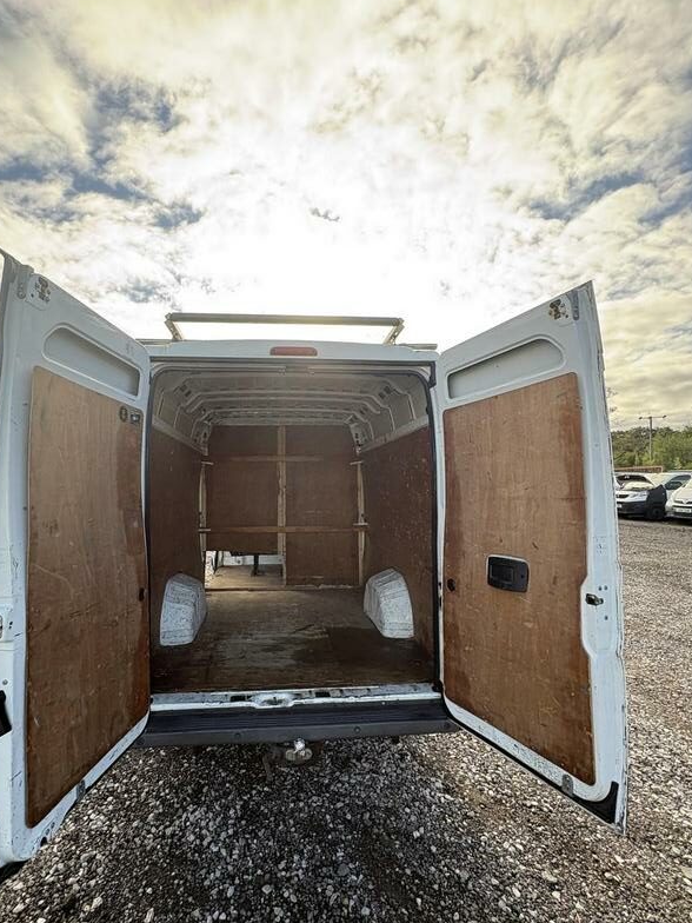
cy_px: 471
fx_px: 426
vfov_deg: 94.5
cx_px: 305
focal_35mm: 16
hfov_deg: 77.8
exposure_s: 1/297
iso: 40
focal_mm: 2.22
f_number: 2.2
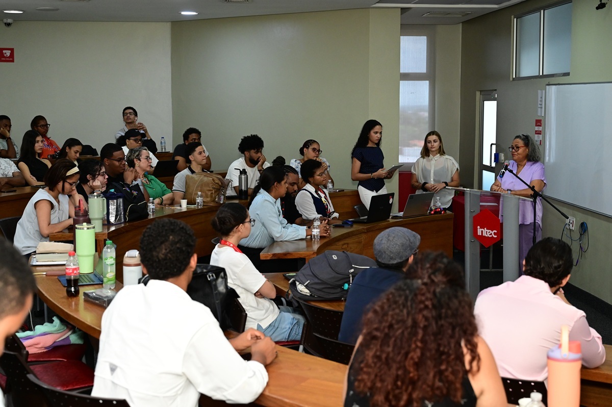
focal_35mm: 52
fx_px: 883
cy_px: 204
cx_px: 306
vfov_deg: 25.9
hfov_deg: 38.2
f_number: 5
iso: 3200
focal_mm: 52
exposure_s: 1/200
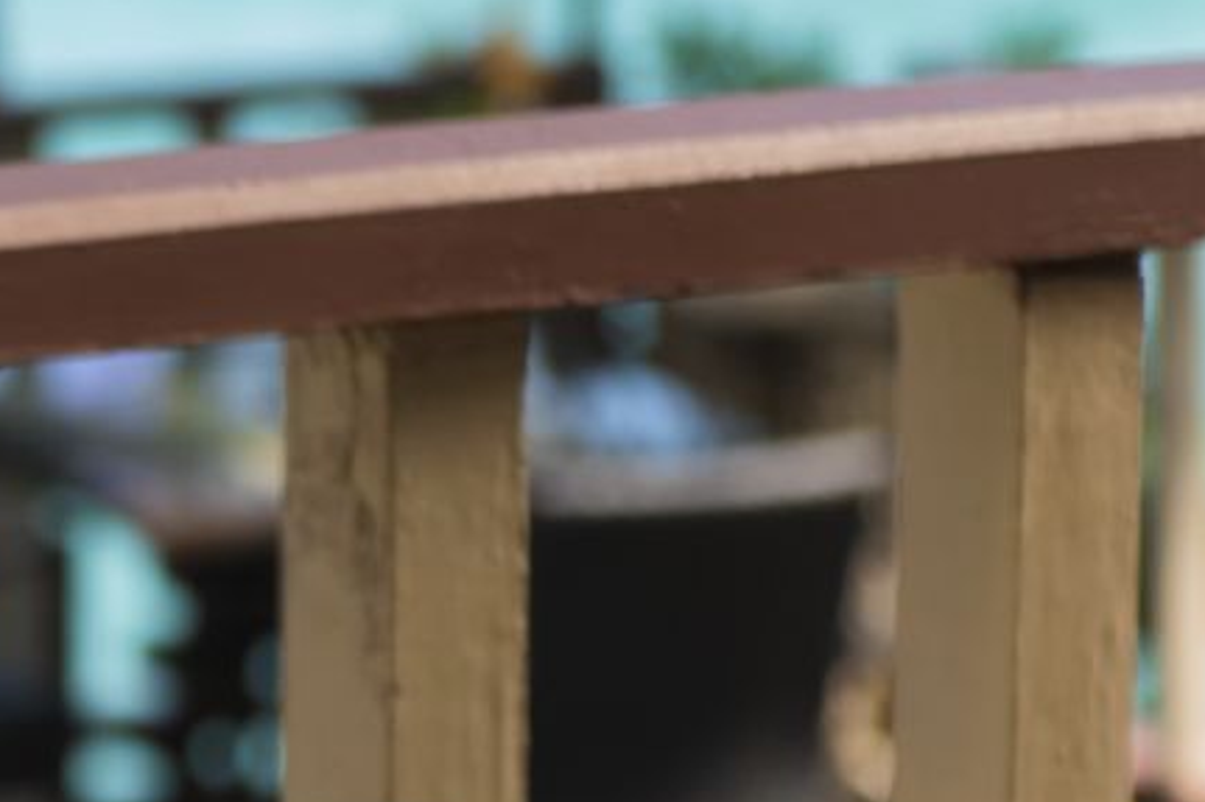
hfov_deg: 6.3
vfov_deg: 4.2
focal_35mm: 325
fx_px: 10874
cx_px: -316
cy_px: 778
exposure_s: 1/1600
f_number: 2.8
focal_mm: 70
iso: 320
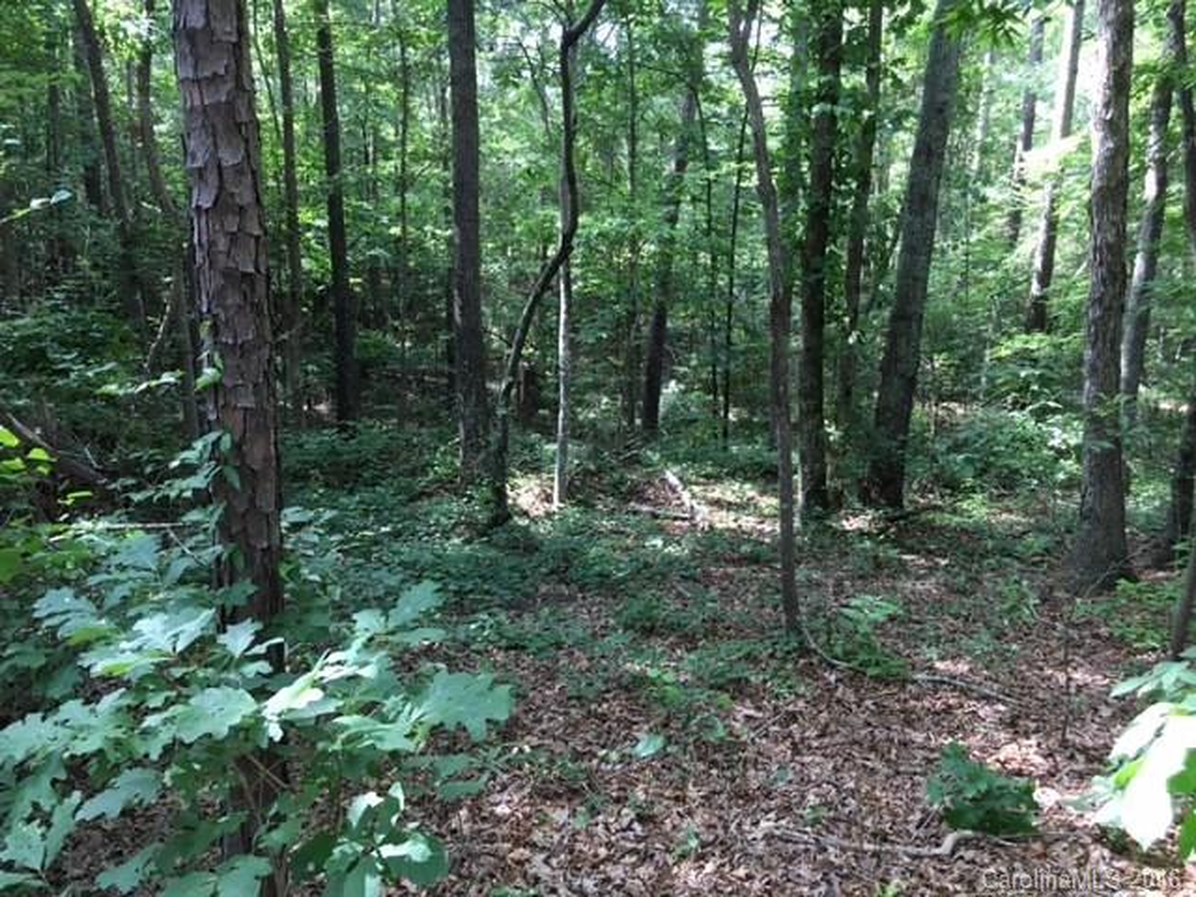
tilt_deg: -12.4
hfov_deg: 61.7
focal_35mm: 29
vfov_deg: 48.2
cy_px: 448
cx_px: 598
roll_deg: +0.1
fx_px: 1002
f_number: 2.2
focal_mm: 4.15
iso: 25
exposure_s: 1/40
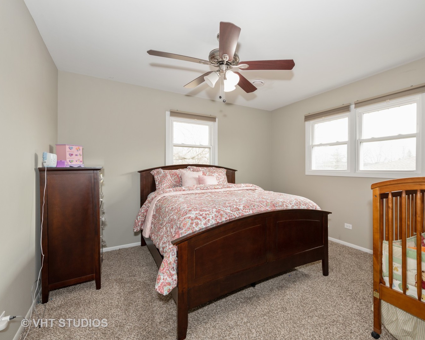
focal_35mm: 17
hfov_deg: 88.7
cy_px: 170
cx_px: 250
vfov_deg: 77.0
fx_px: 214
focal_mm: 15
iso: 200
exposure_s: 1/13
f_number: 8
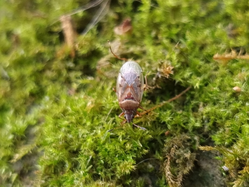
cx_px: 124
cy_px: 94
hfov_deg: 67.3
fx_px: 187
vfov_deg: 53.1
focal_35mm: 26
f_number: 1.8
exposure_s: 1/100
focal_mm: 5.4
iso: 100
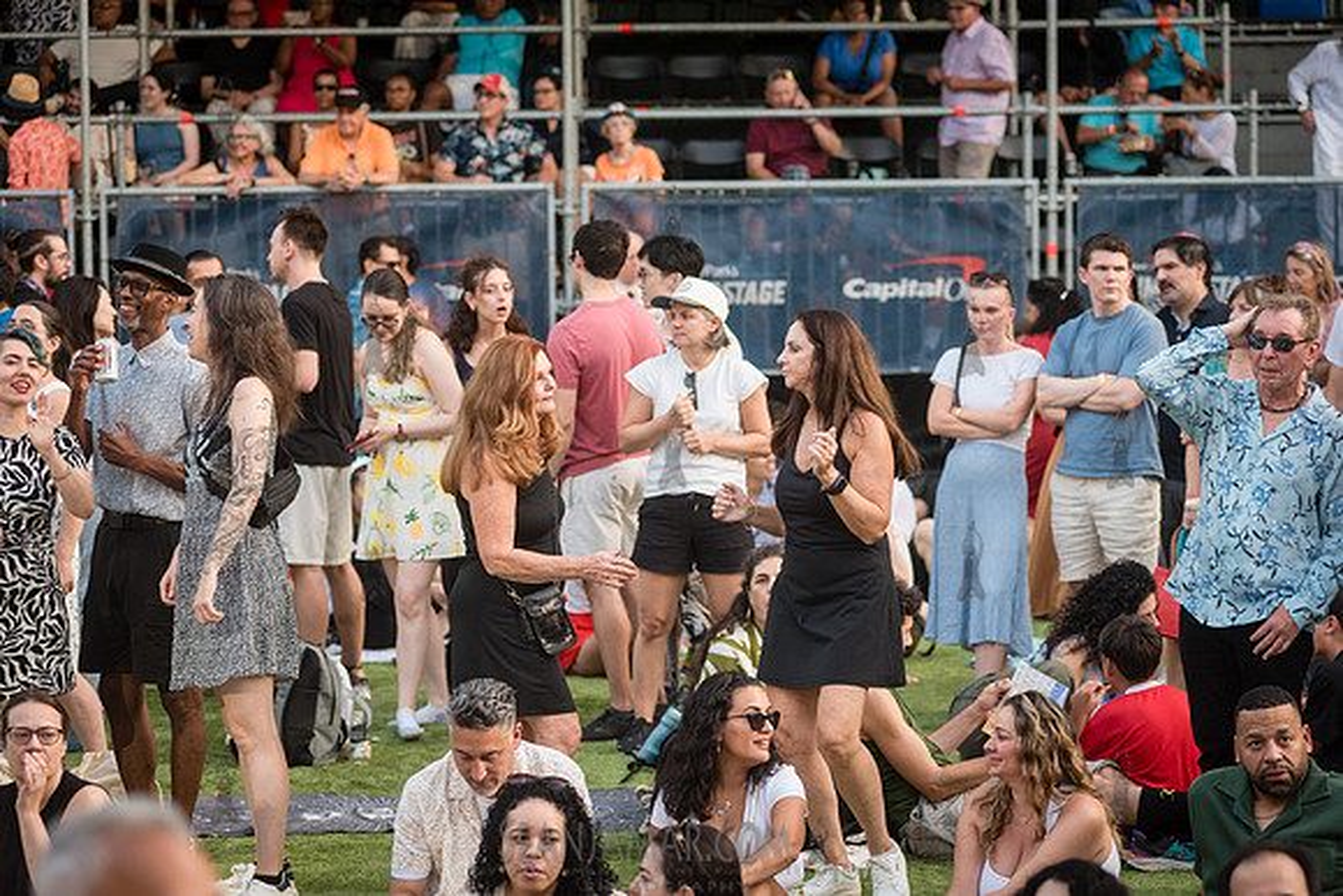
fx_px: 4478
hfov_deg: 17.1
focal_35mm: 120
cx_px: 672
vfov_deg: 11.4
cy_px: 448
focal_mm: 120
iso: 1000
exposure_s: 1/320
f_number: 4
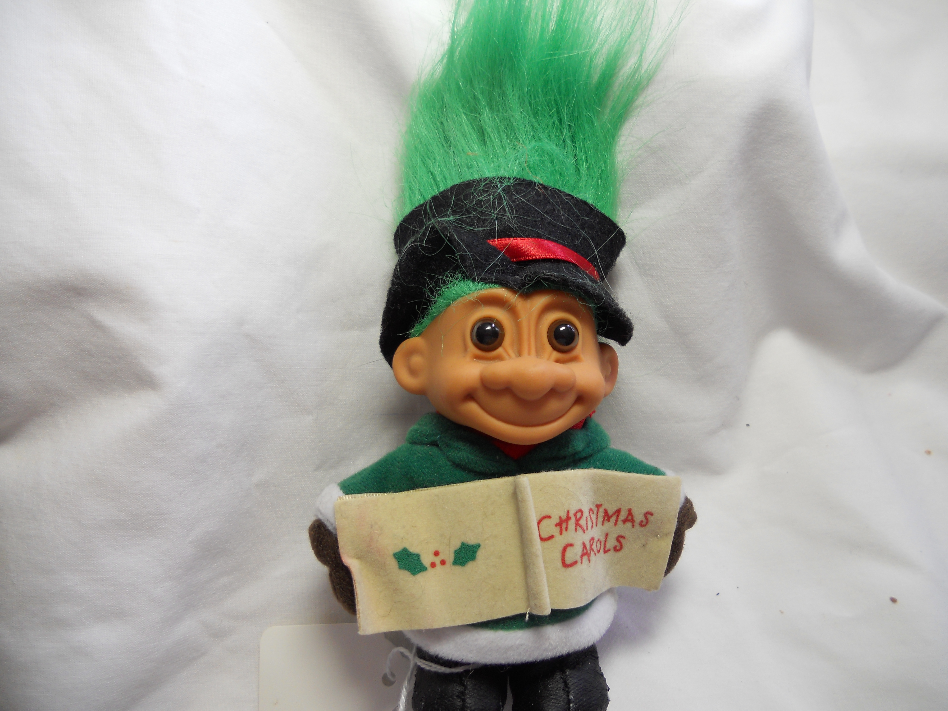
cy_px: 356
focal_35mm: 27
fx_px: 739
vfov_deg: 51.4
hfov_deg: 65.3
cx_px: 474
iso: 100
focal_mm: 4.9
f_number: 3.2
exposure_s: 1/30
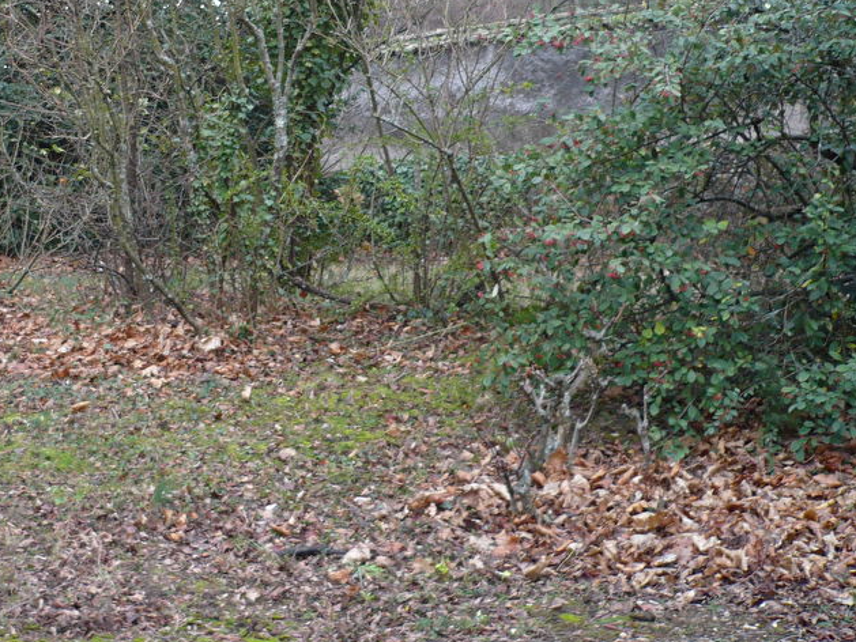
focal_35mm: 57
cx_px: 208
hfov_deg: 33.1
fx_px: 1410
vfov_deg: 25.3
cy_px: 148
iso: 100
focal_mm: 5.8
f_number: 2.8
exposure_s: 1/30
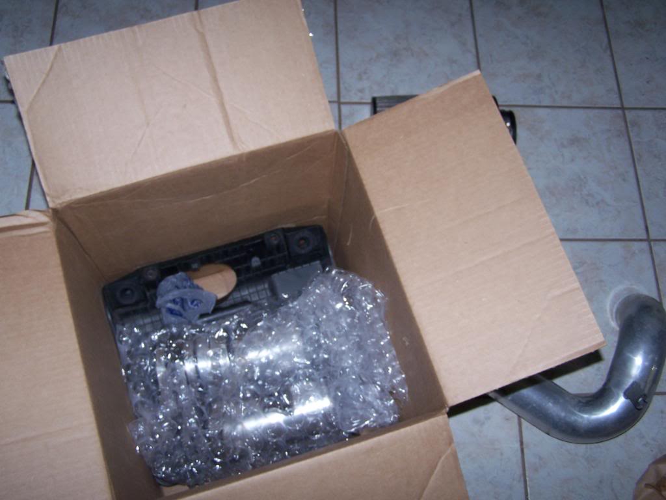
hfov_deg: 49.0
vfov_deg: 37.7
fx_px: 731
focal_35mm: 38
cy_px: 250
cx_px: 333
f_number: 2.8
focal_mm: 6.3
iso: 80
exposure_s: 1/60
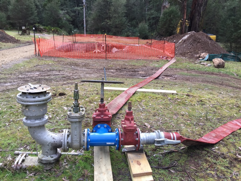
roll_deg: -0.8
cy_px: 90
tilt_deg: -16.1
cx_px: 120
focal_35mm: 29
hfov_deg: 61.7
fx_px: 202
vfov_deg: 48.2
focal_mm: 4.15
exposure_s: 1/120
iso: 32
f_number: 2.2
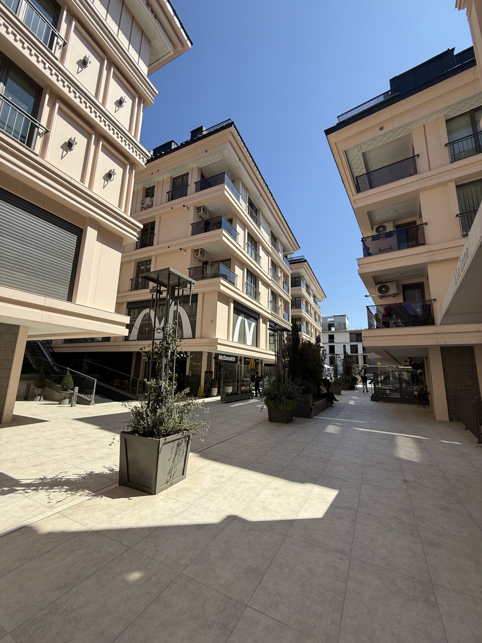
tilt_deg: +12.2
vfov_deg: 102.1
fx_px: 260
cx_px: 241
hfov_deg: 85.7
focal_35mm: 14
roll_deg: -2.3
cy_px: 322
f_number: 2.2
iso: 50
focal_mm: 2.22
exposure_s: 1/1848
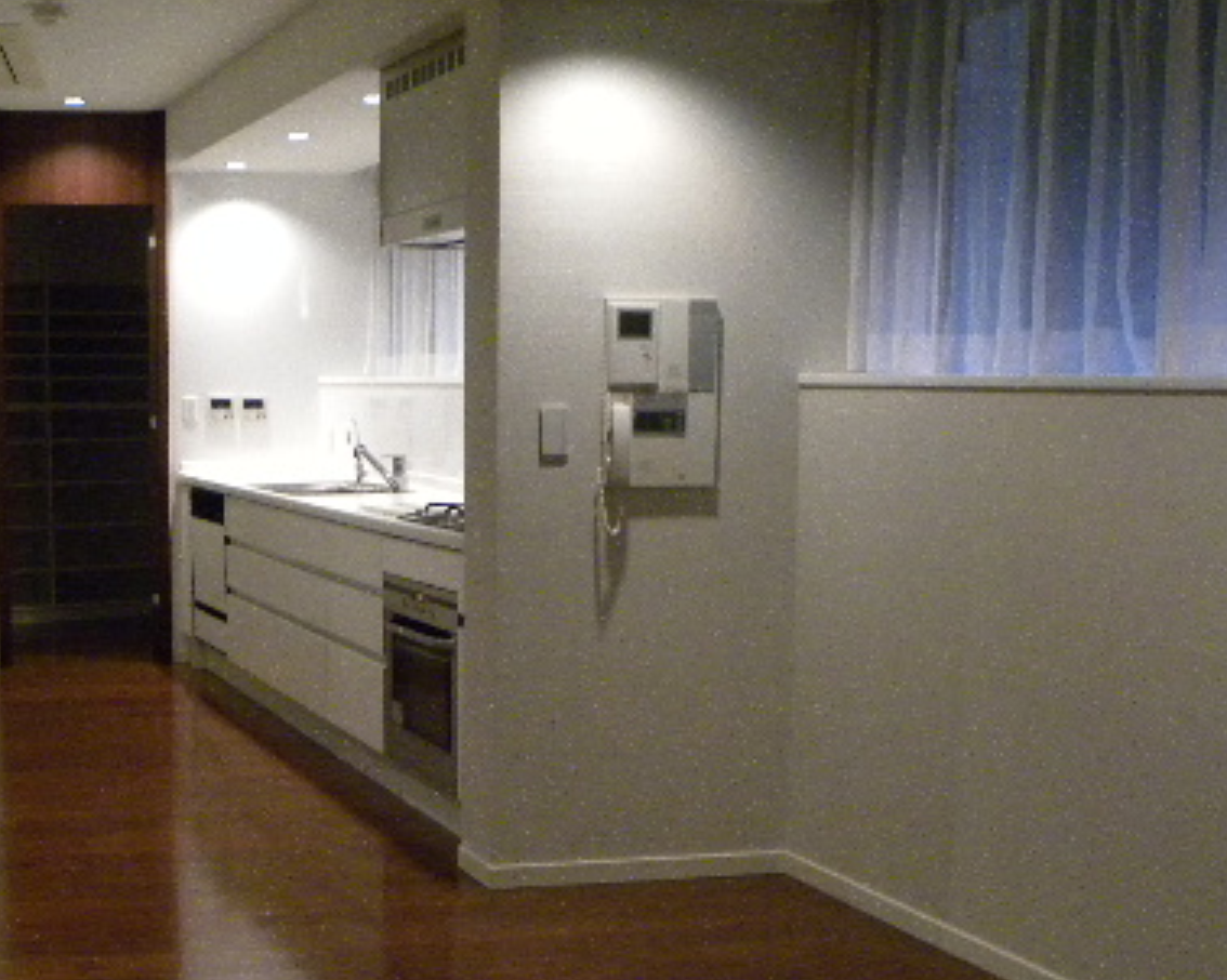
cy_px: 594
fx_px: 1561
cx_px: 422
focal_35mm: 43
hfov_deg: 42.4
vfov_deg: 34.7
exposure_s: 1/38.7
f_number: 2.8
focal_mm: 4.6
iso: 400
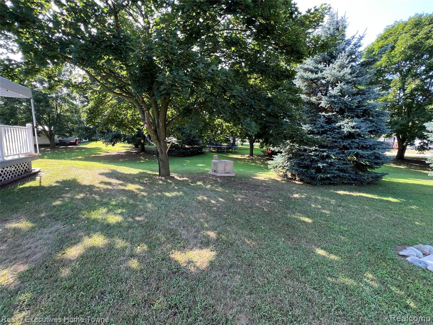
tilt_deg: -8.6
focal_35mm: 13
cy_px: 162
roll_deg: -2.3
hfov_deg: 106.2
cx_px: 216
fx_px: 163
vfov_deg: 89.9
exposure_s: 1/99
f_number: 1.8
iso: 40
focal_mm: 1.57
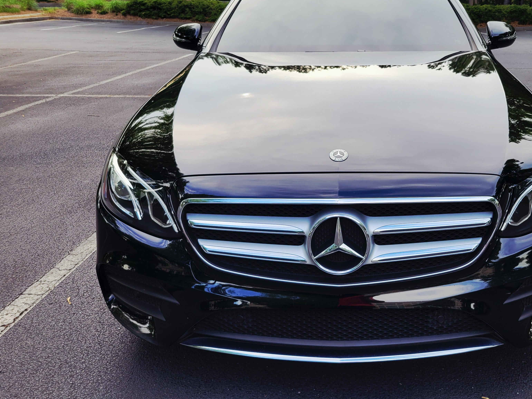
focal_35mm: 34
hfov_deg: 53.1
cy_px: 182
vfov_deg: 41.8
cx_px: 345
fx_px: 523
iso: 40
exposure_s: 1/211
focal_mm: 5.4
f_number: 1.8
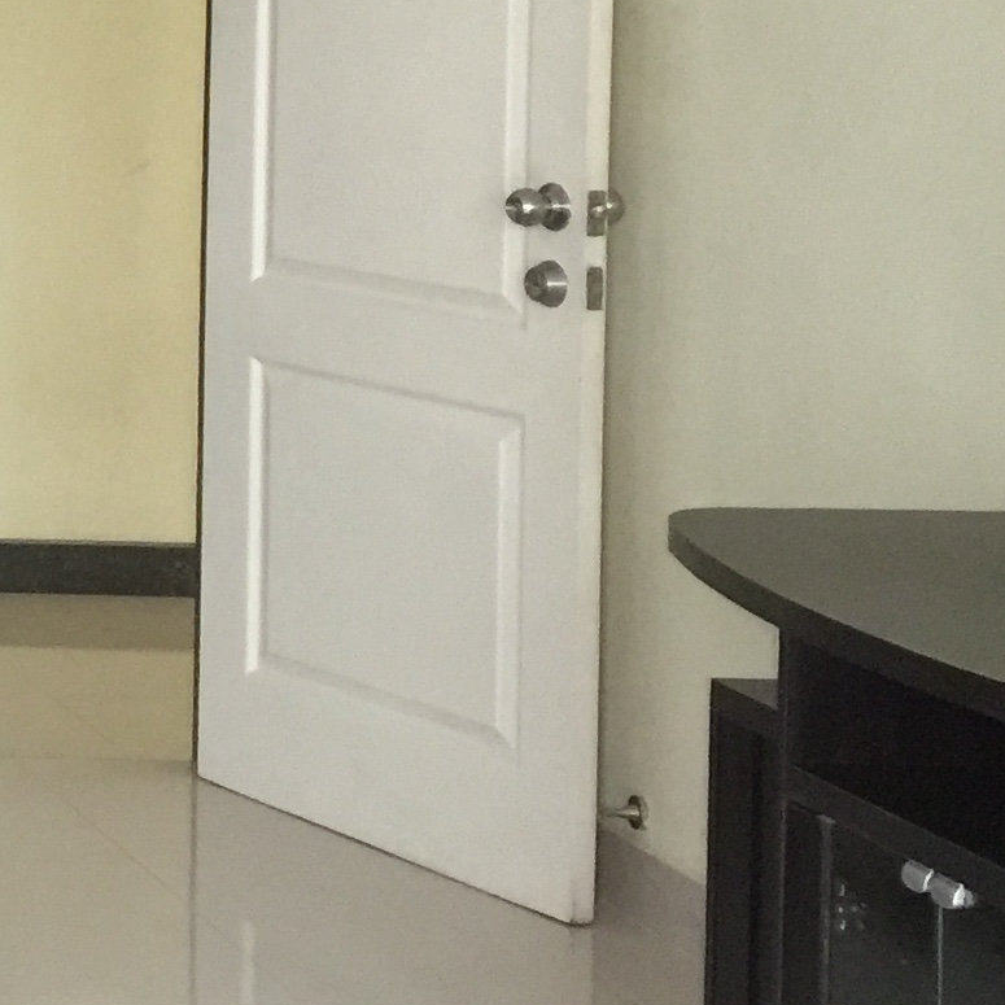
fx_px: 3547
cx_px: -1058
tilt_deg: -0.8
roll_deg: -2.2
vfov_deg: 15.7
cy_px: -108
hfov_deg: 13.6
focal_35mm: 108
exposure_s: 1/17
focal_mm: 4.15
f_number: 2.2
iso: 125
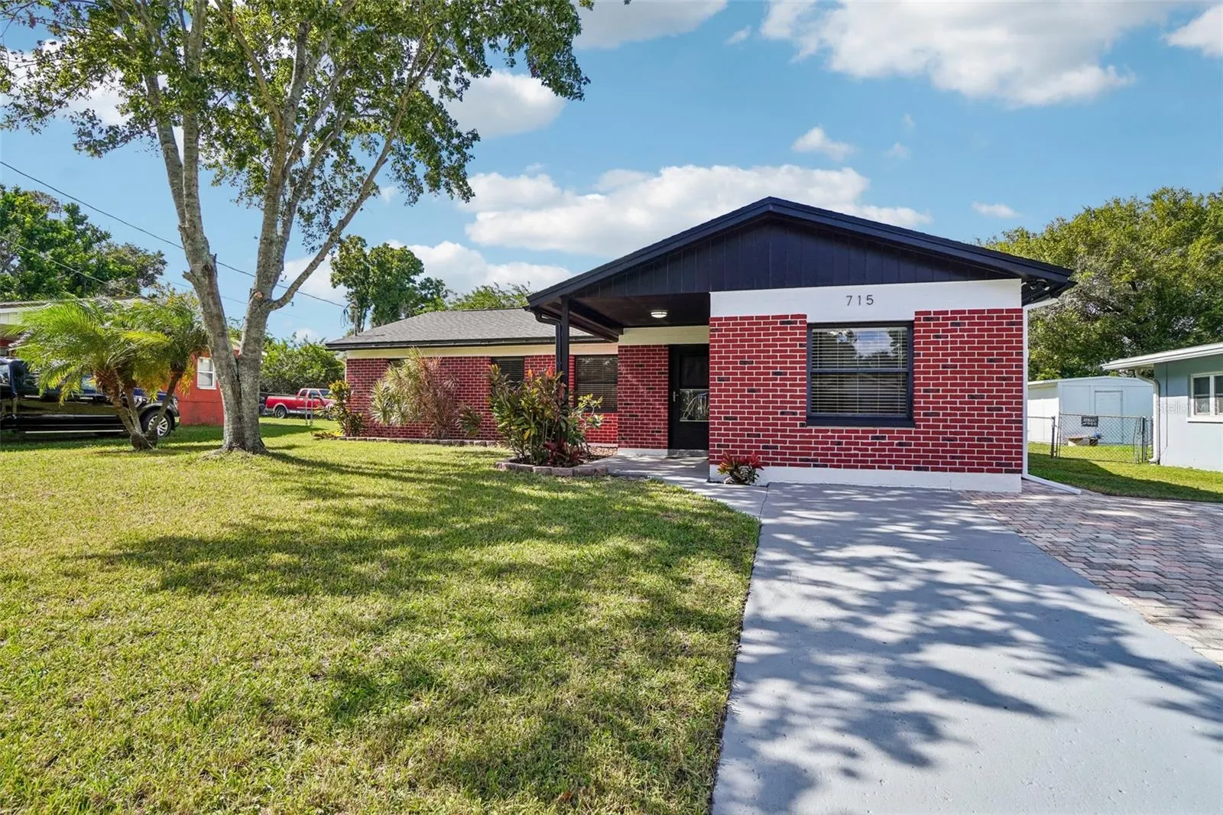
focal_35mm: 16
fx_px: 560
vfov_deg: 72.0
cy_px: 408
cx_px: 612
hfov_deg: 95.0
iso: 100
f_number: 8
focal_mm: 11
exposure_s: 1/125
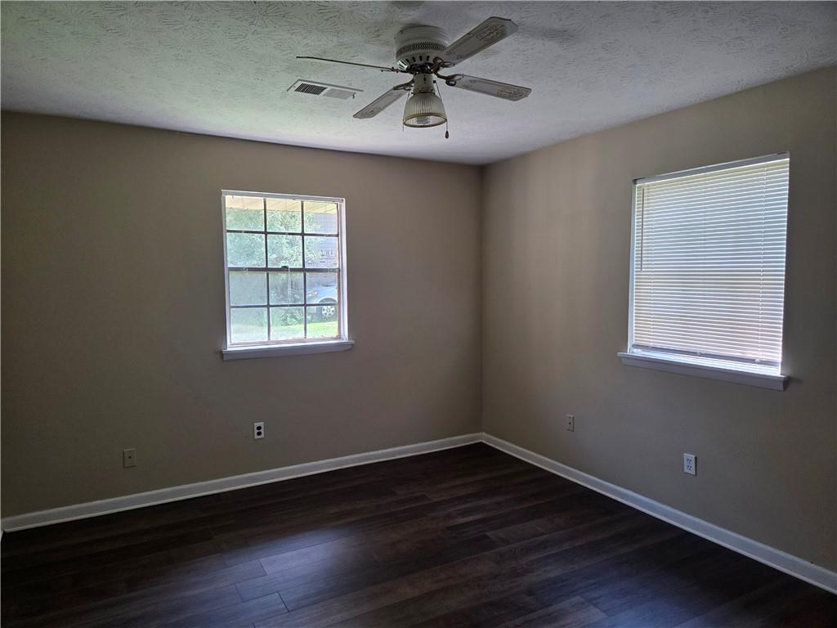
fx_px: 556
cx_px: 418
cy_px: 314
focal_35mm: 23
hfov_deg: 73.9
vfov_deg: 58.9
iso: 200
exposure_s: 1/180
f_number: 1.8
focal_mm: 5.4
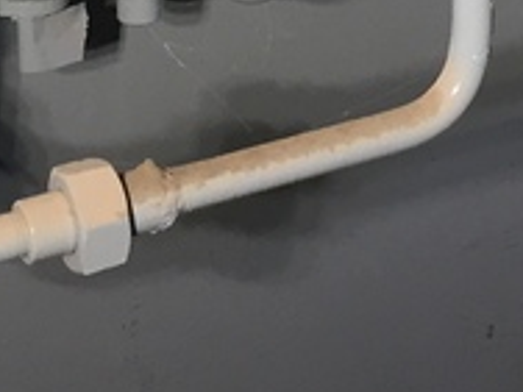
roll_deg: +1.7
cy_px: -413
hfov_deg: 14.2
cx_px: 236
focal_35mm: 139
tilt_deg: -9.4
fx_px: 2100
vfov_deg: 9.9
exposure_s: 1/30
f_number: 2.2
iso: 40
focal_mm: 4.15
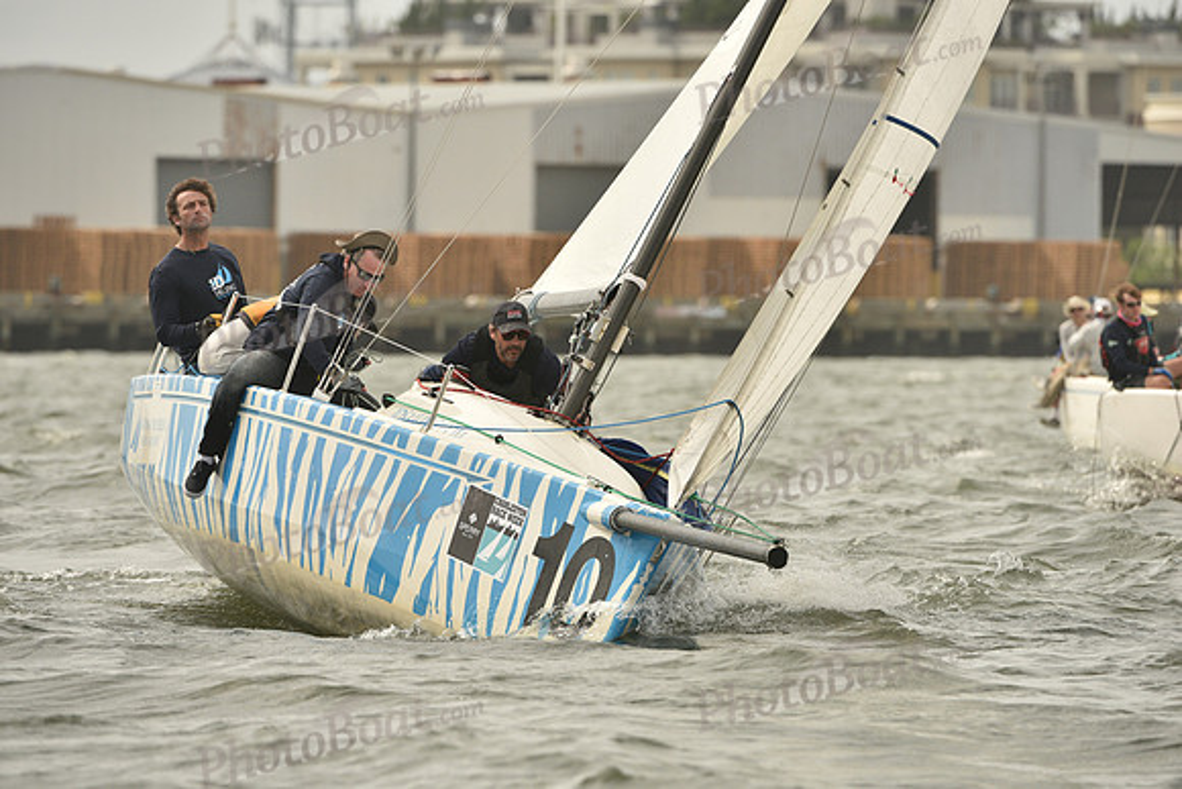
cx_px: 591
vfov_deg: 4.6
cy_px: 394
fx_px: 9852
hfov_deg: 6.9
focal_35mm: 300
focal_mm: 300
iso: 320
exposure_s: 1/1250
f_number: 6.3
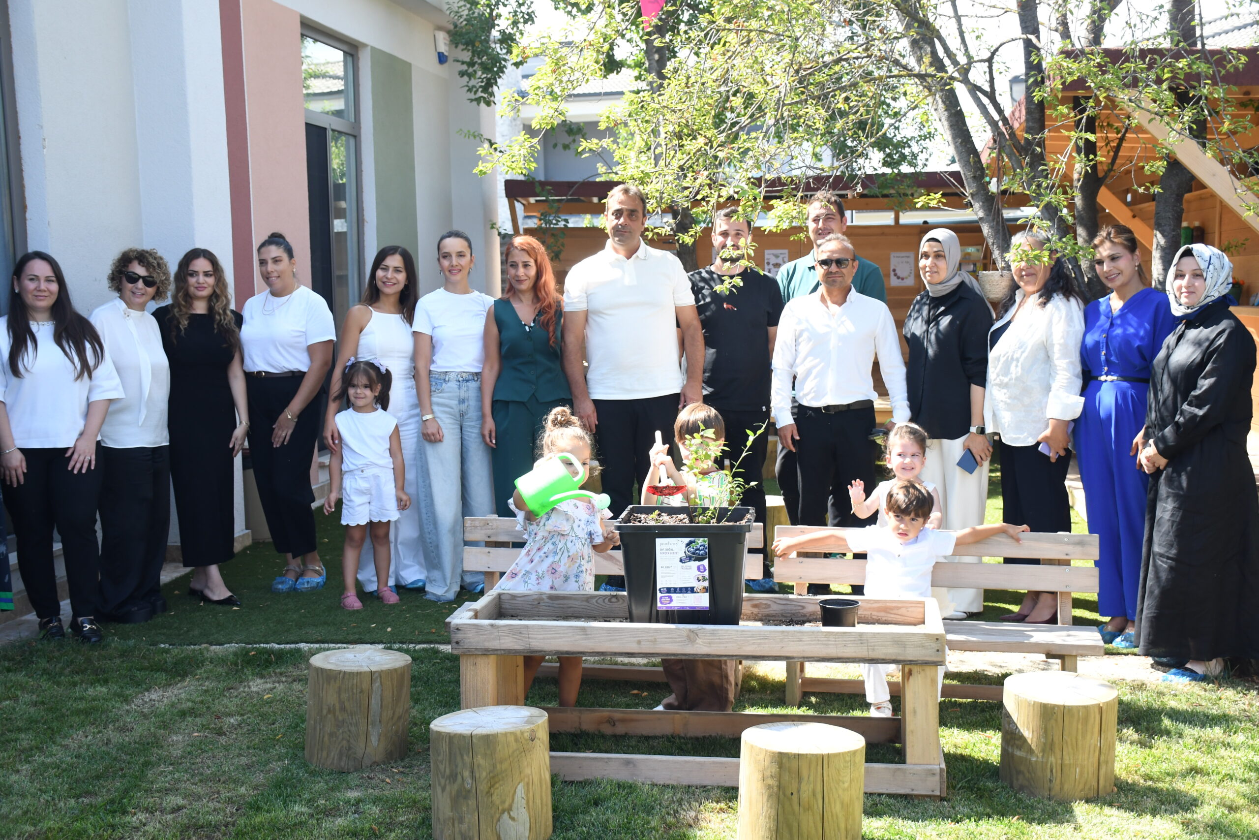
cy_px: 420
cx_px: 630
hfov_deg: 43.6
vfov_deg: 29.9
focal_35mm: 45
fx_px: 1574
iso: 500
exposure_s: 1/640
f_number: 4
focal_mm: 30
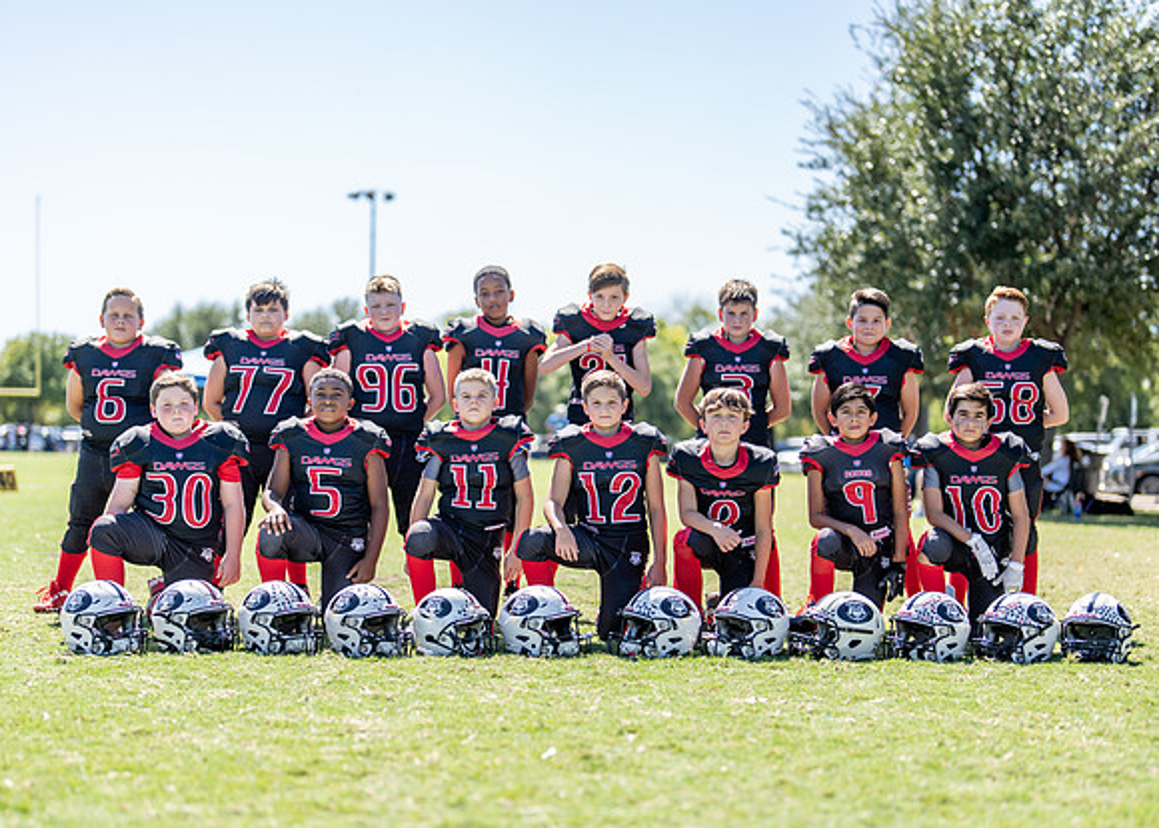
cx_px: 576
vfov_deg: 22.9
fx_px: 2038
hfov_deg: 31.7
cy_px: 481
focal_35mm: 62
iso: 100
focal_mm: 50
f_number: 1.2
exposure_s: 1/3200
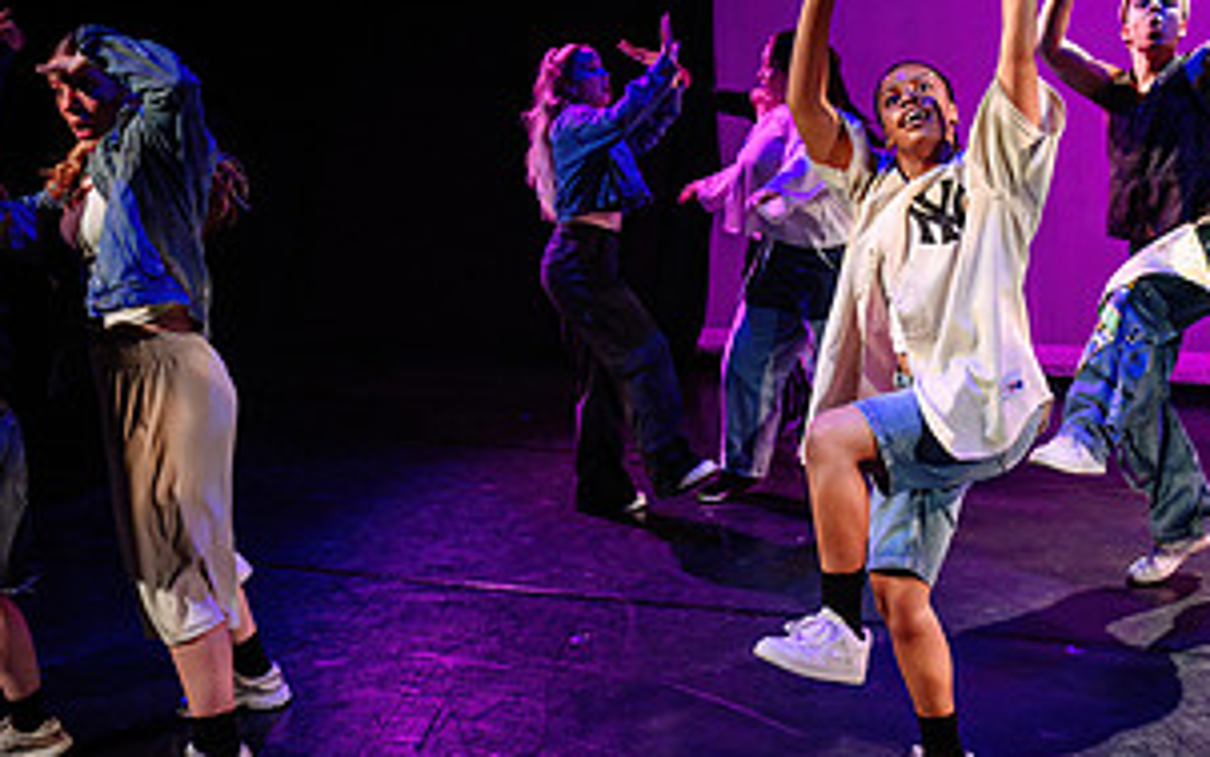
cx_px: 761
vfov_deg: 27.3
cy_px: 511
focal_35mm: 47
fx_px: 1550
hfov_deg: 42.3
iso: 1600
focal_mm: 24
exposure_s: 1/300
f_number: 2.8
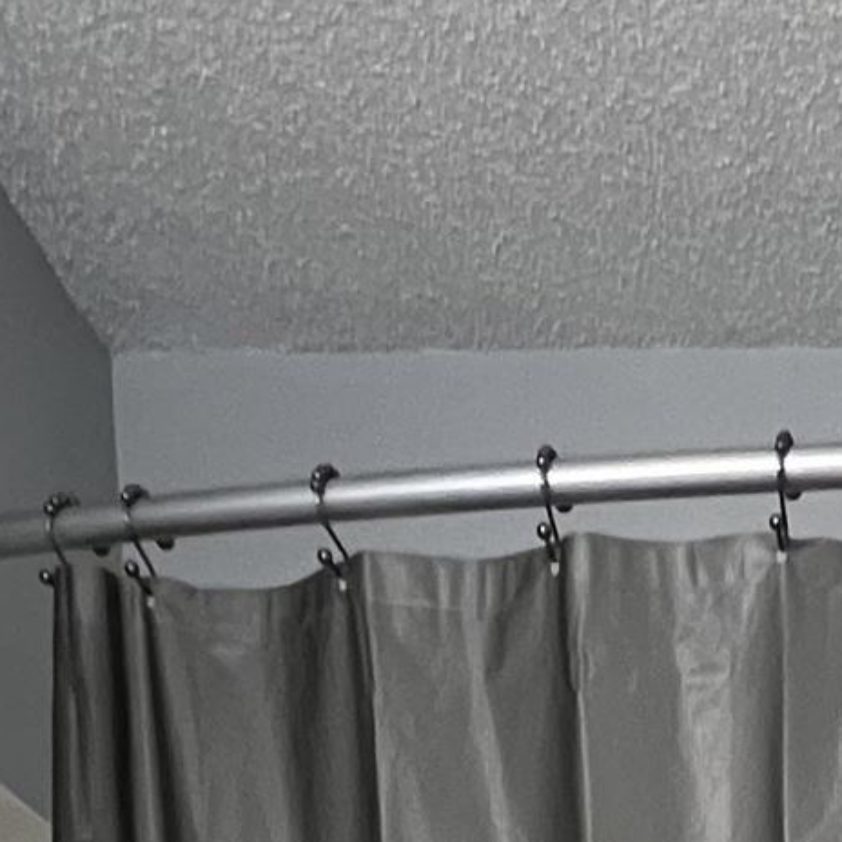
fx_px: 2091
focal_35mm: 76
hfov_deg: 21.7
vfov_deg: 16.5
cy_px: 1740
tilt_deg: -6.8
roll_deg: +1.1
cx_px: 895
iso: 400
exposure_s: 1/60
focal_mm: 1.57
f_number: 1.8
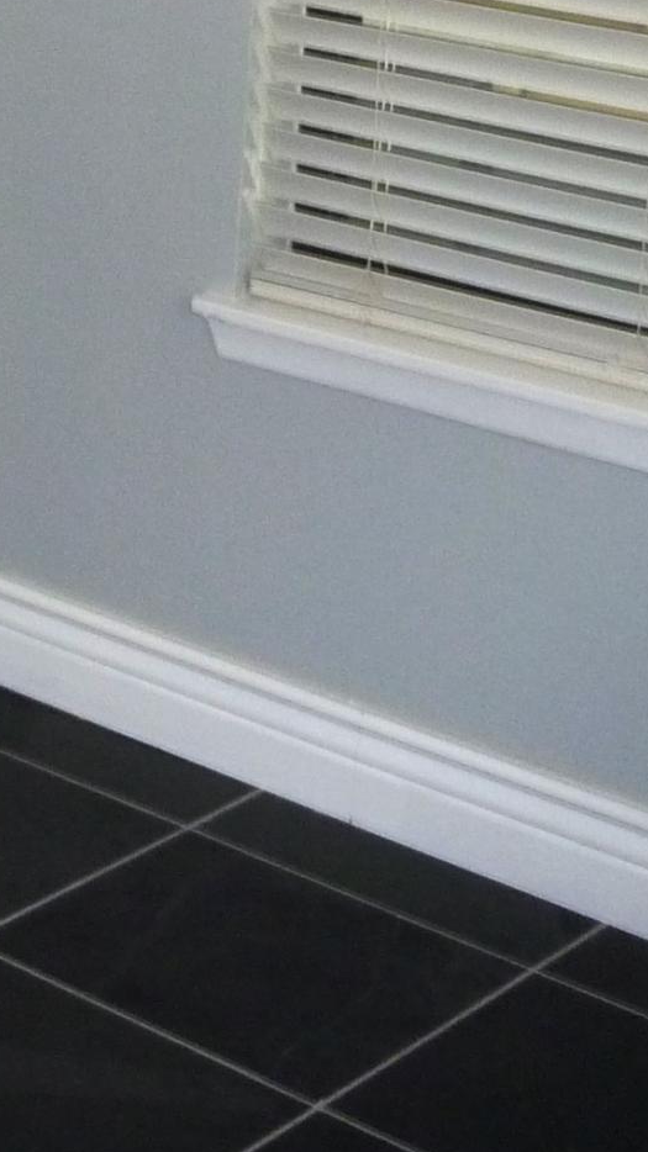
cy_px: -189
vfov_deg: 20.5
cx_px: -889
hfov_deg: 10.6
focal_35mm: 98
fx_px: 2995
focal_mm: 4.9
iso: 320
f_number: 3.3
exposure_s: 1/30
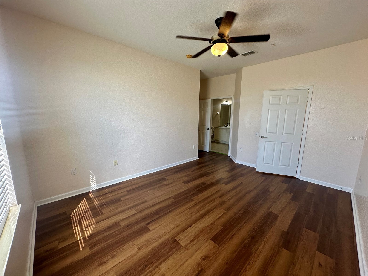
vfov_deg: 85.7
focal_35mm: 14
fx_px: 149
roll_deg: -0.6
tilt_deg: -9.4
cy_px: 138
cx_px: 184
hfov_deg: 102.1
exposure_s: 1/120
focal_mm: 2.22
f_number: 2.2
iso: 100
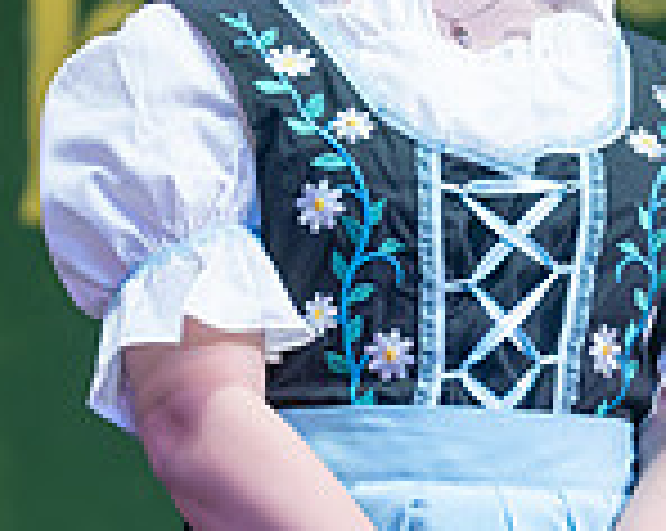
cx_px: 656
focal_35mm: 869
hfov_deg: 2.2
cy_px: 467
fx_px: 17106
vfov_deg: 1.8
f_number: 2.8
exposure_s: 1/250
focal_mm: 200
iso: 500
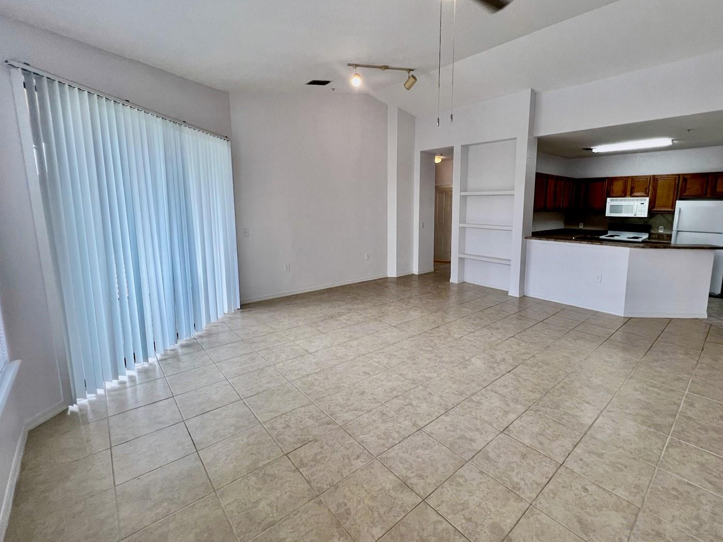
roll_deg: -0.4
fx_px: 313
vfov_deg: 81.6
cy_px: 250
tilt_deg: -8.4
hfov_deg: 97.8
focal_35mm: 15
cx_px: 399
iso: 80
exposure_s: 1/120
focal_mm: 1.57
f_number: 1.8
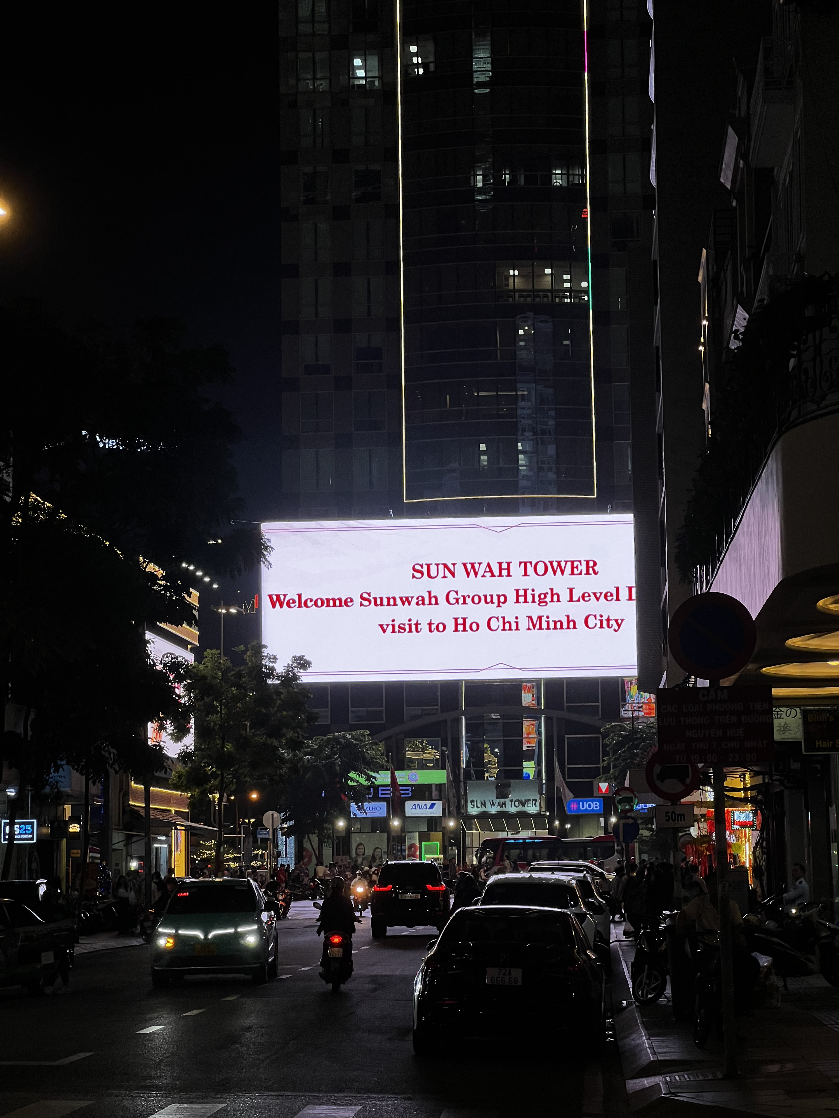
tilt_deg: +7.3
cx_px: 420
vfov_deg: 25.3
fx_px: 2488
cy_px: 559
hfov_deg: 19.1
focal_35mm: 77
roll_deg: +0.8
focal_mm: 9
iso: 80
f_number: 2.8
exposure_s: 1/100
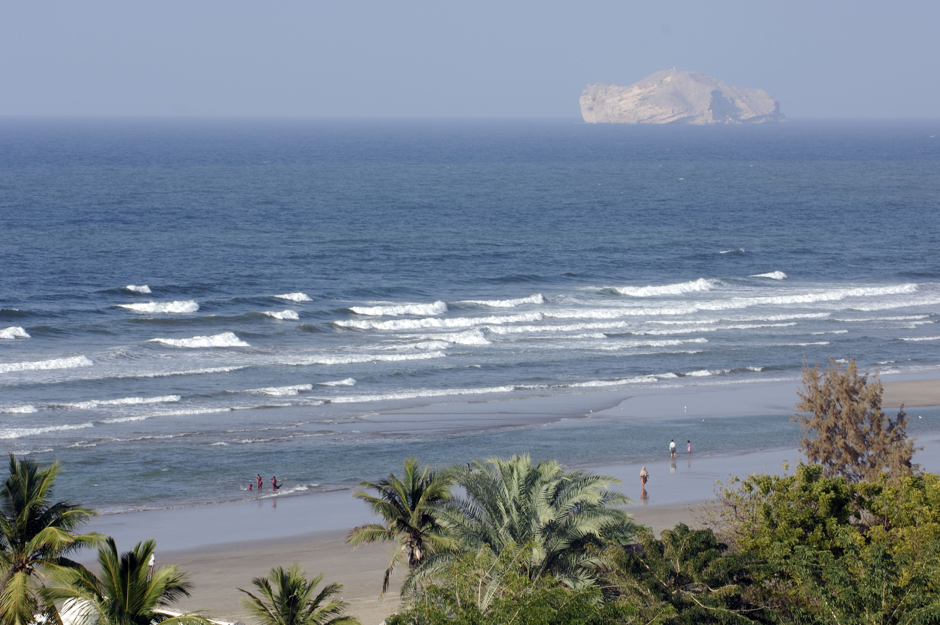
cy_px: 312
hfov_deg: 11.0
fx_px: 4890
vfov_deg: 7.3
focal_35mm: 188
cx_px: 470
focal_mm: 125
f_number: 8
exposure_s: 1/60
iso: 100
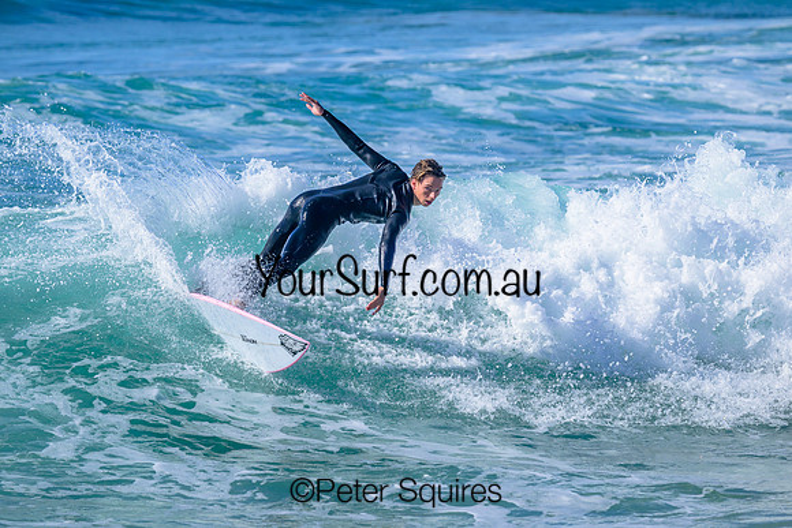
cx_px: 396
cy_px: 264
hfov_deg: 4.3
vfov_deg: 2.9
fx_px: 10562
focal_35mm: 480
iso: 560
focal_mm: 480
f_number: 10
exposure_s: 1/2000
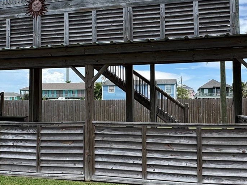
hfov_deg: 44.8
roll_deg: -1.0
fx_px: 300
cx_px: 115
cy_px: 90
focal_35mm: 42
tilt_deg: +3.3
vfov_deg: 34.3
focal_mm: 2.22
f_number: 2.2
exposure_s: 1/1143
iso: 50
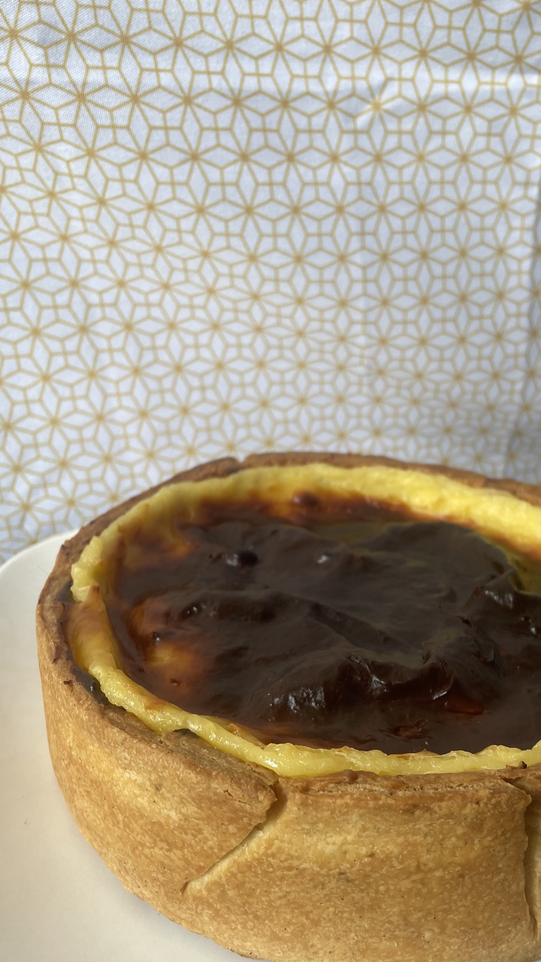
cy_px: 533
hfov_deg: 36.3
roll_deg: -1.1
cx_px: 362
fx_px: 816
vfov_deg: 60.9
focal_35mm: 32
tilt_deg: -27.5
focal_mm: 4.2
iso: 50
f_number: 1.6
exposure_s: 1/121
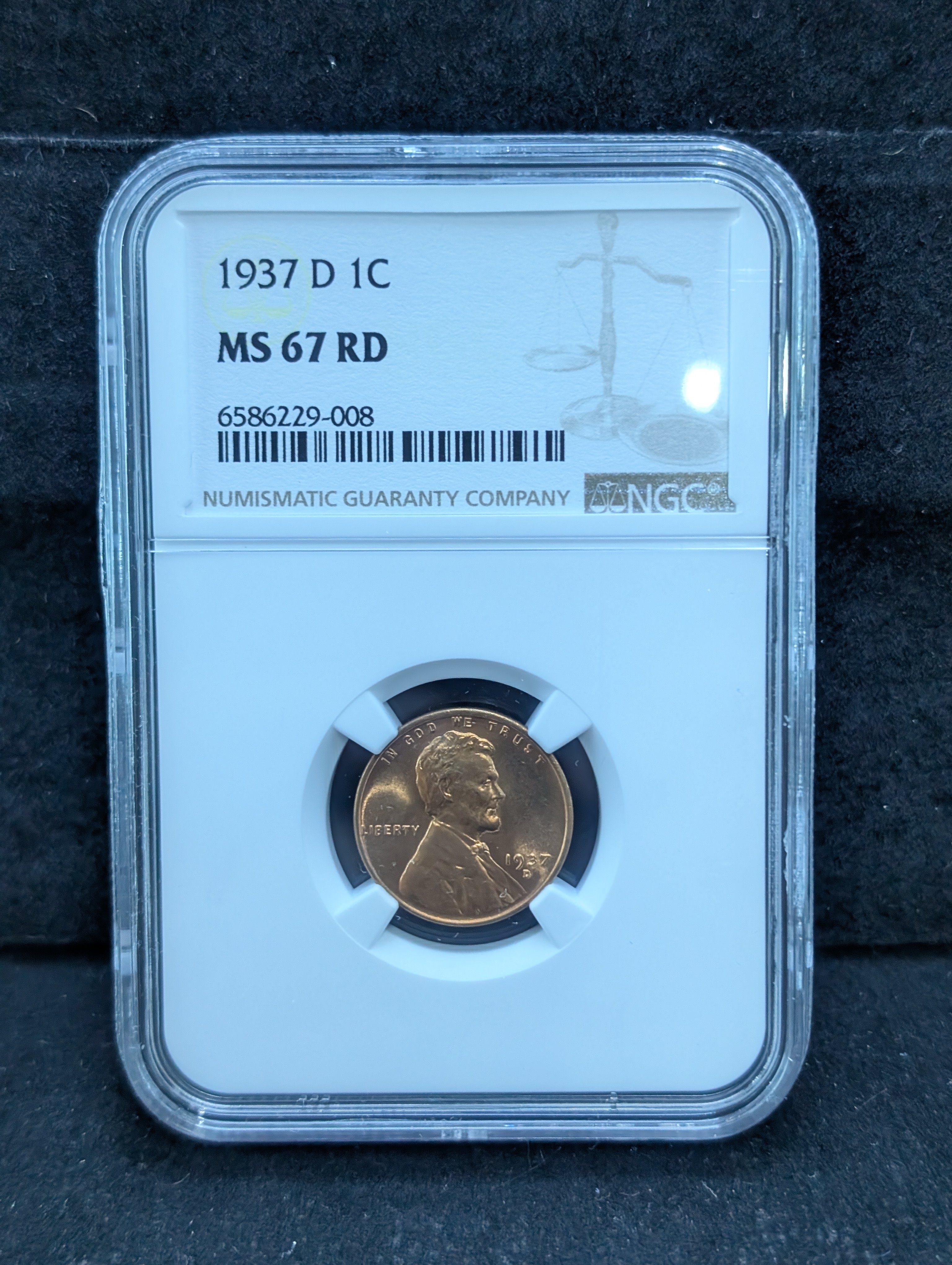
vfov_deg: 38.9
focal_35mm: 49
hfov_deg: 29.7
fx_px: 1792
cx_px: 476
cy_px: 632
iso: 385
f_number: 1.68
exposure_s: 1/67.6
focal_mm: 6.9
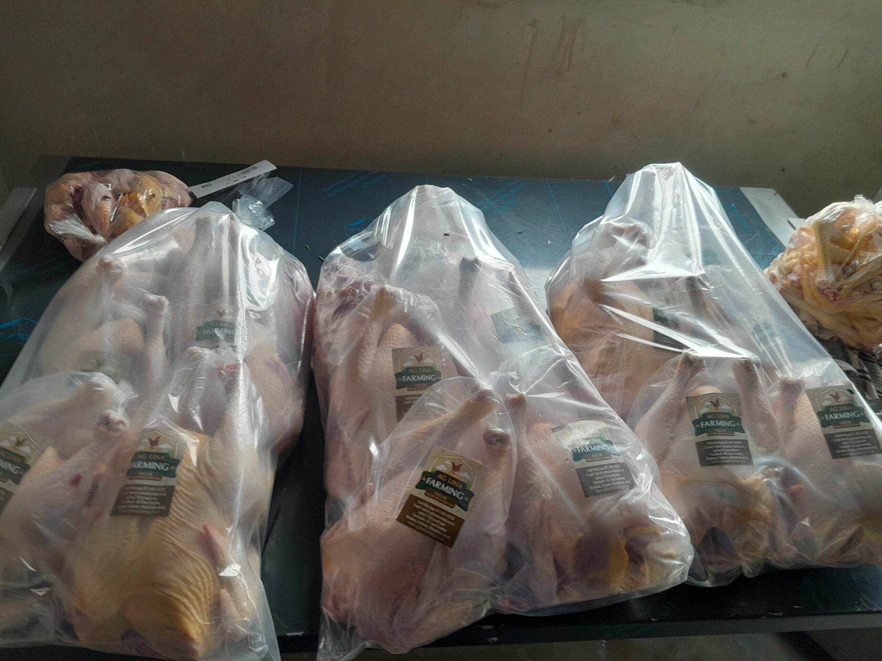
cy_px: 330
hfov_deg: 65.3
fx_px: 688
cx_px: 441
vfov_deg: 51.4
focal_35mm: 27
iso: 50
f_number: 1.8
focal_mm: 4
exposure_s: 1/50
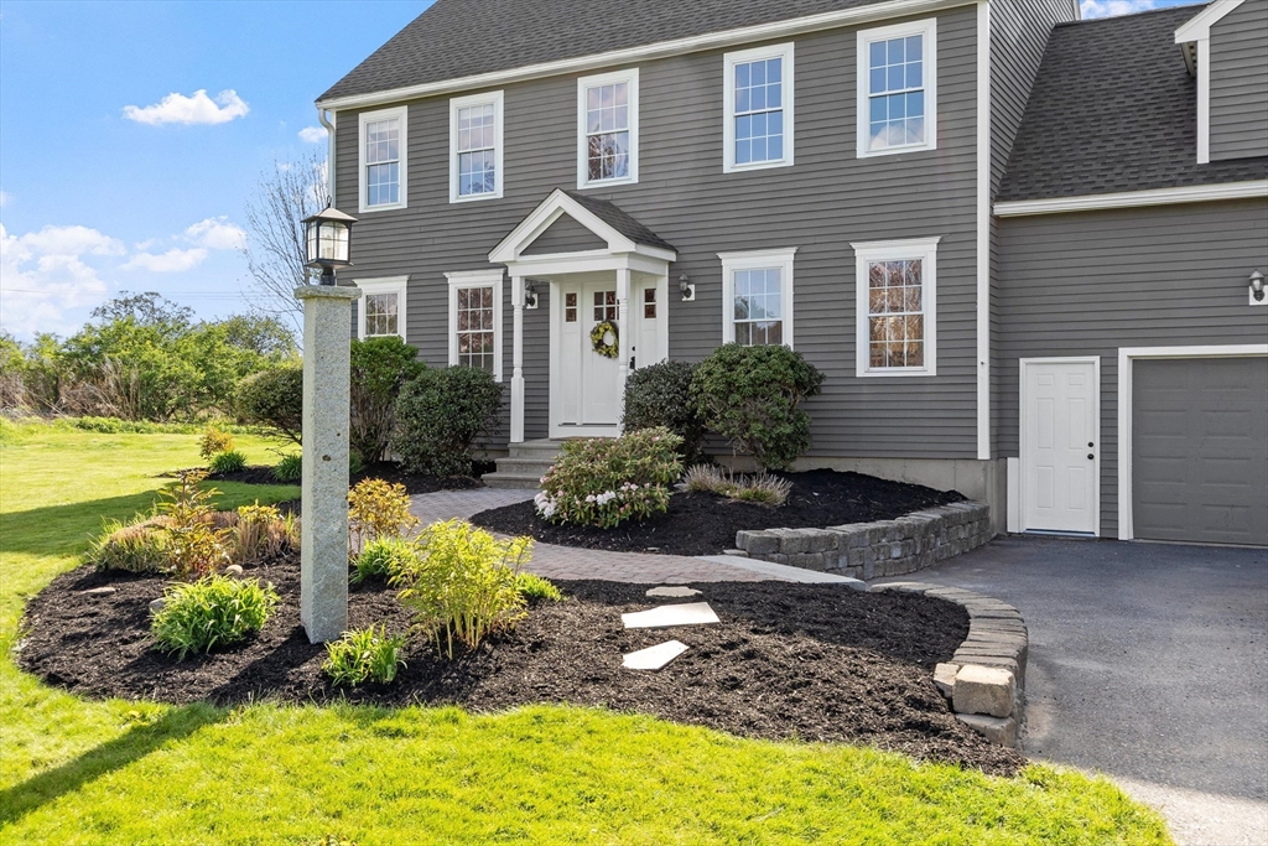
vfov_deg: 40.0
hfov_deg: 57.2
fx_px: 1162
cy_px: 423
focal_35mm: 33
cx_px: 634
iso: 160
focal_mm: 22
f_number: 8
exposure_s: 1/125
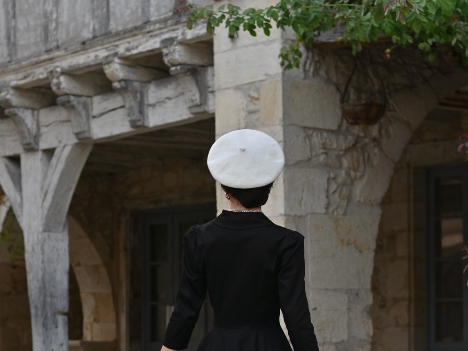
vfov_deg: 13.4
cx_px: 235
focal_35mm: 109
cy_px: 341
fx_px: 1474
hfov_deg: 18.0
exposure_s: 1/1000
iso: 160
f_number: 3.5
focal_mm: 50
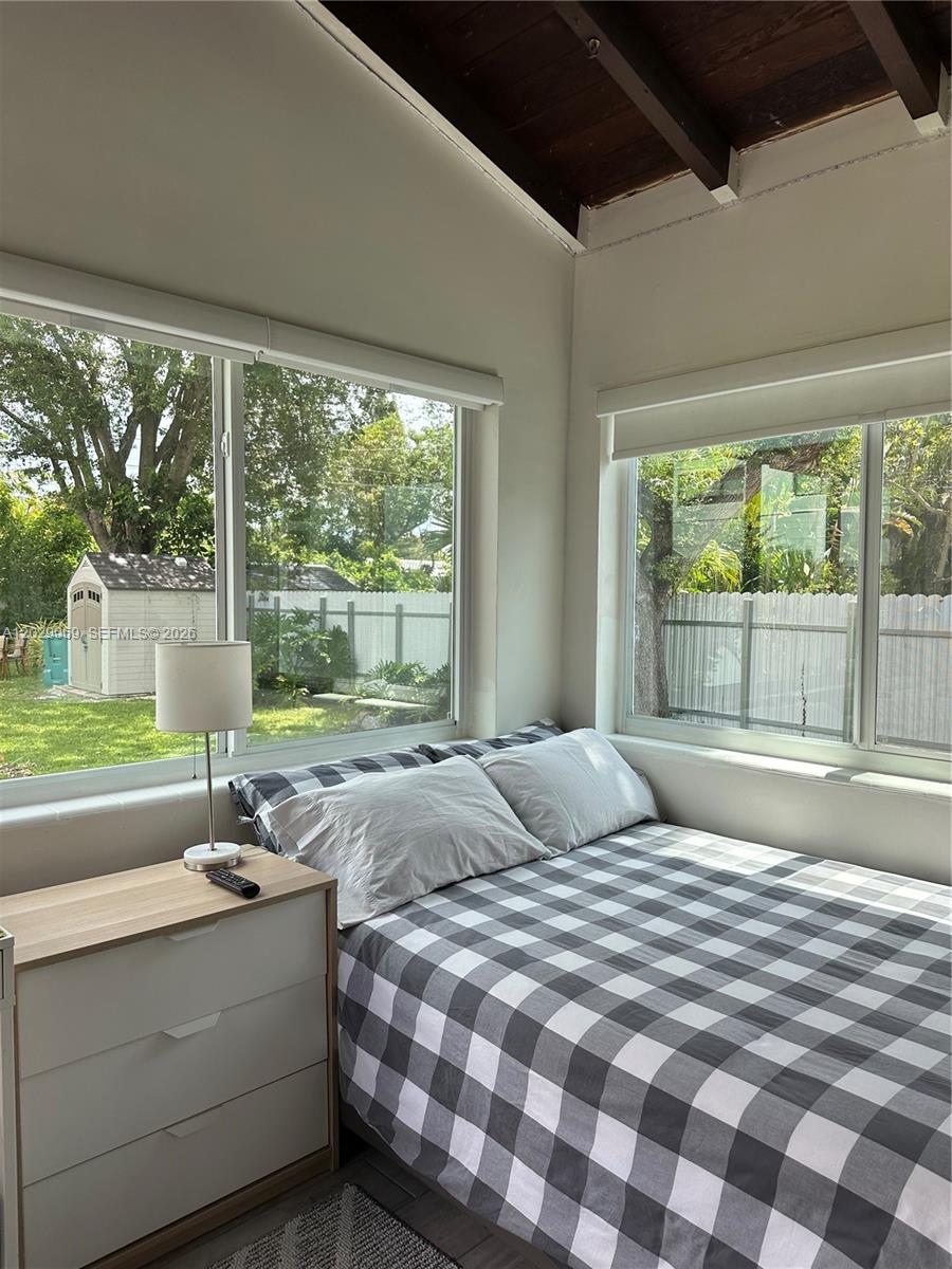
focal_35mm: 24
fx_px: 880
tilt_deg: -2.6
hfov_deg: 56.8
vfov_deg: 71.6
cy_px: 634
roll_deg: -1.0
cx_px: 476
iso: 80
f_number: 1.78
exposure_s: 1/587
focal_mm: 6.86
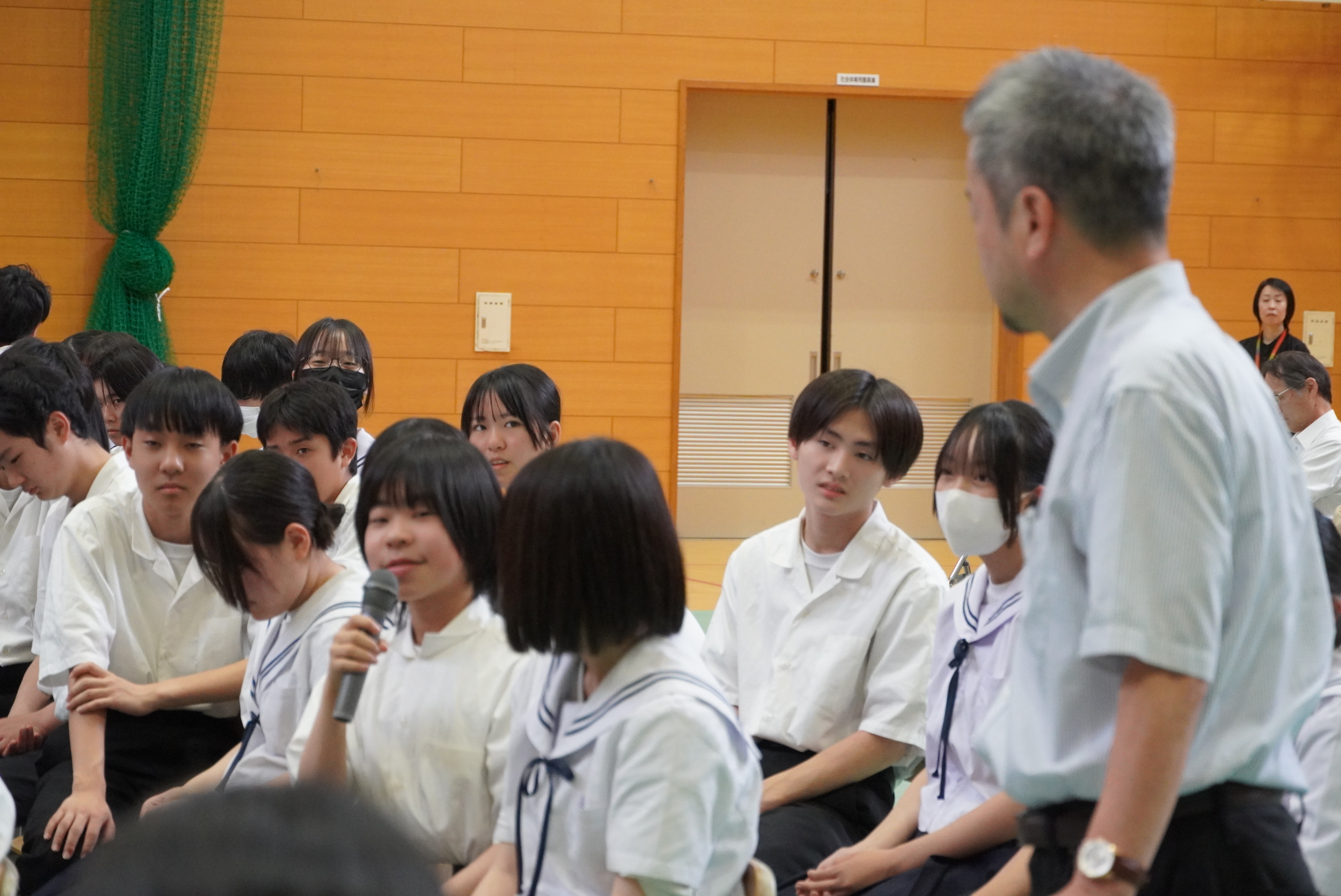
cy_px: 448
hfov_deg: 18.2
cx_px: 670
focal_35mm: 112
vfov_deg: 12.2
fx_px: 4193
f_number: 5.6
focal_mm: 75
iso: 4000
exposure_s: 1/160
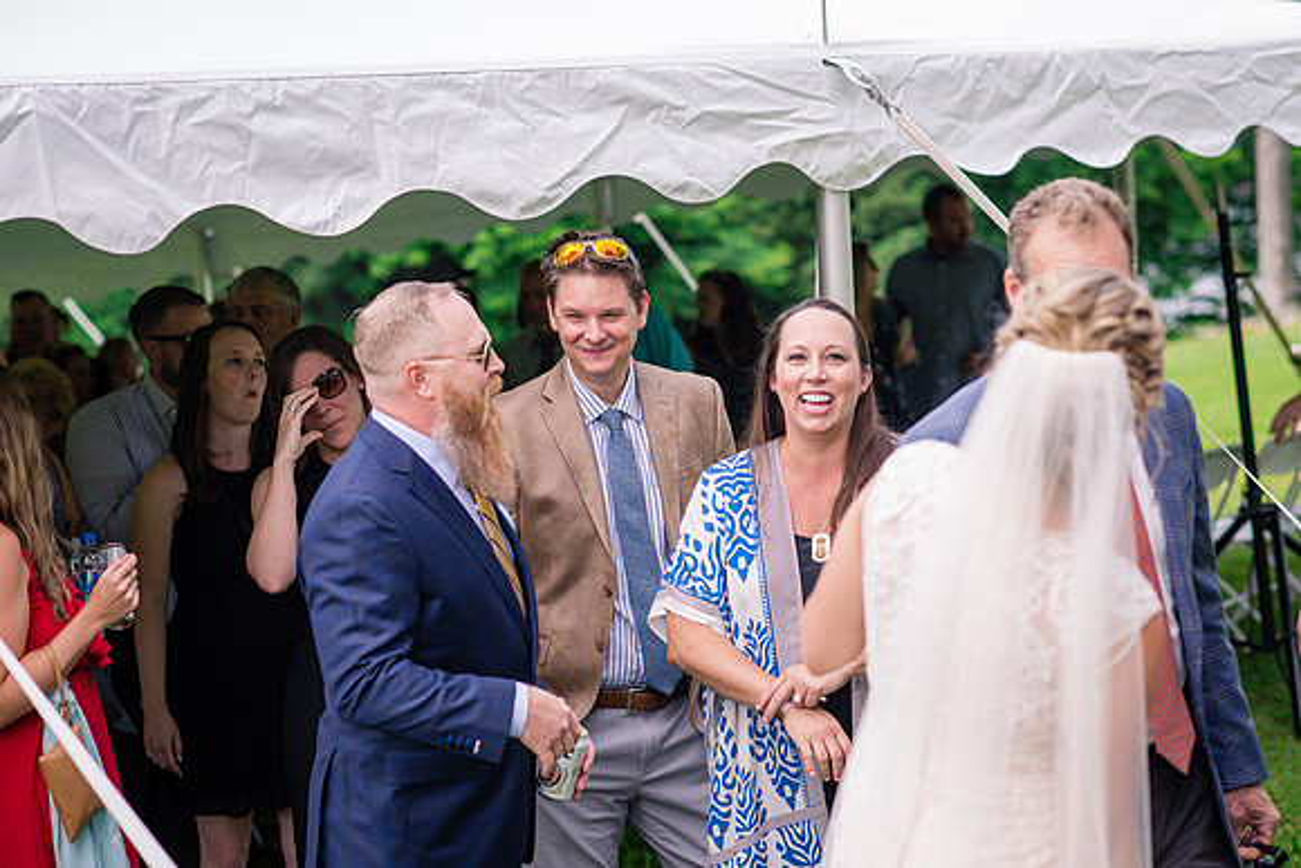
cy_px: 434
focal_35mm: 85
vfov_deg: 16.1
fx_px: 3072
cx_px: 650
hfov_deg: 23.9
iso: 500
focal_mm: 85
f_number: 3.2
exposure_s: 1/2000
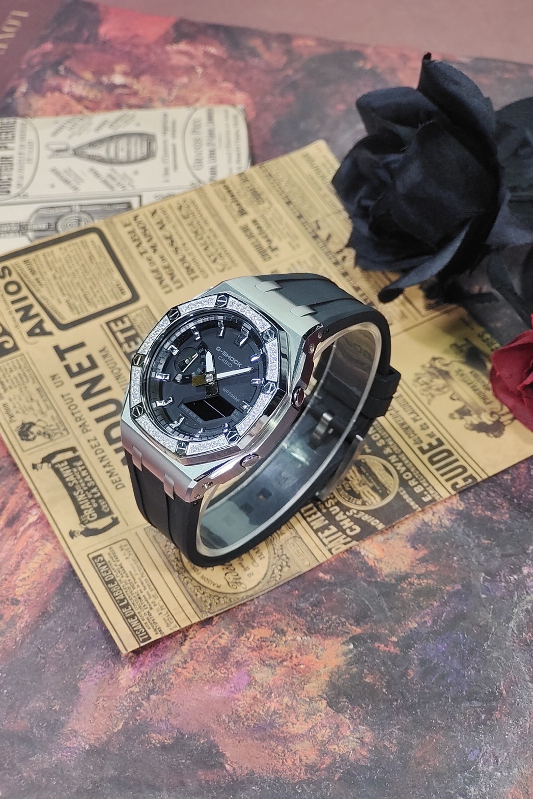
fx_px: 1177
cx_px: 263
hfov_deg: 25.5
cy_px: 396
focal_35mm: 53
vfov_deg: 37.5
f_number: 2.08
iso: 76
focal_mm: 7.55
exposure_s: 1/100
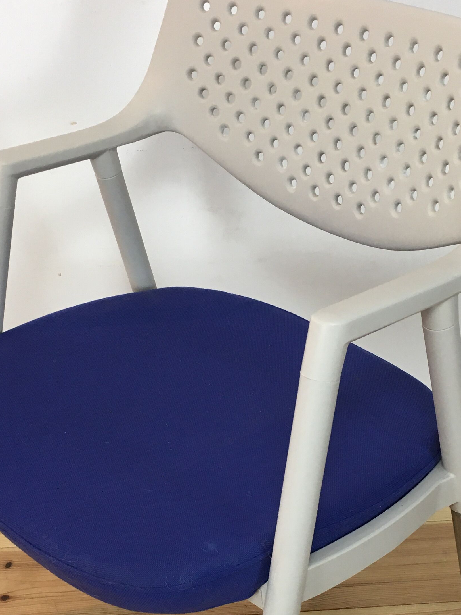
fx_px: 959
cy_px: 445
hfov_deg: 27.0
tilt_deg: -35.6
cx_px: 264
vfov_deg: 34.9
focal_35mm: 54
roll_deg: -0.8
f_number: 2.2
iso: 40
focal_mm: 4.15
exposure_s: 1/33
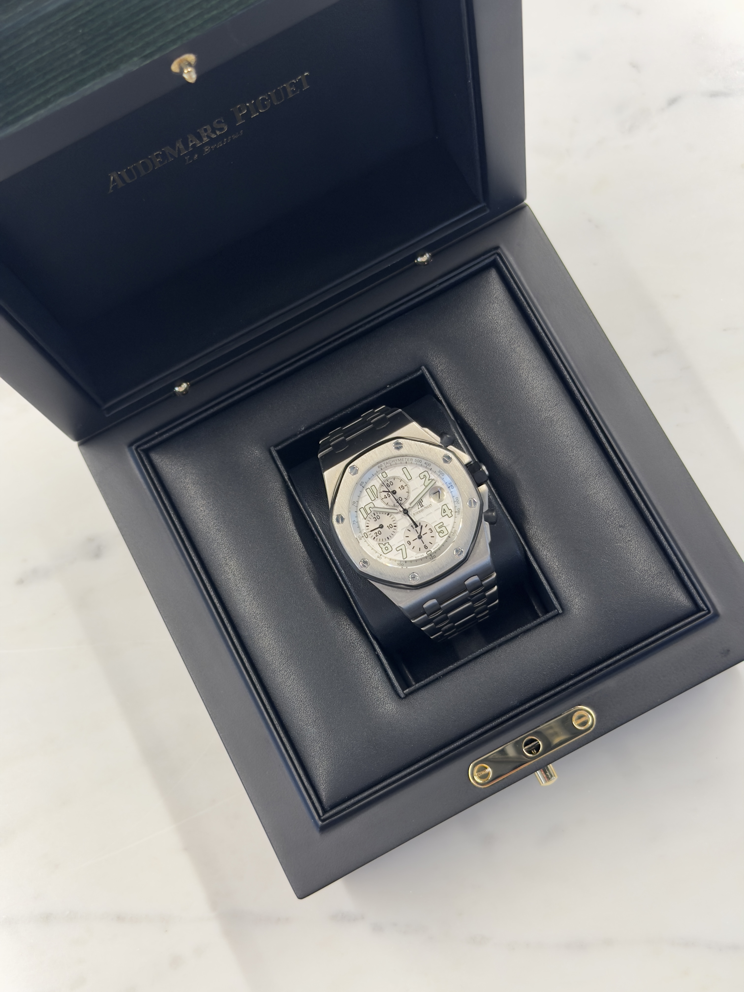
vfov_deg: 39.7
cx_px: 372
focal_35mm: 48
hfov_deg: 30.3
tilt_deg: -76.3
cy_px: 496
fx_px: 1376
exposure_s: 1/50
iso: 125
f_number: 1.78
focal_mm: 6.76
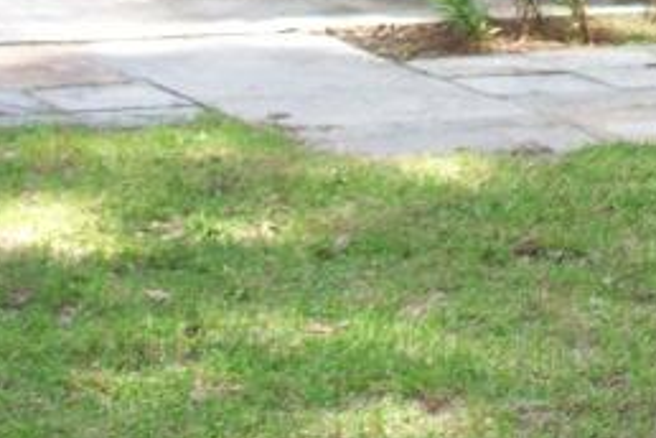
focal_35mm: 186
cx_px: 631
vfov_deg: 7.0
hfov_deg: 11.0
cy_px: -527
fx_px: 3389
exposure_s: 1/100
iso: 64
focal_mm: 7.54
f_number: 2.8
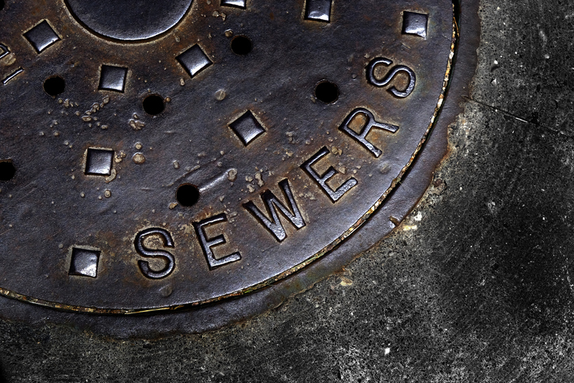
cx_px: 287
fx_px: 1324
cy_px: 192
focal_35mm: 83
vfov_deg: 16.5
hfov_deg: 24.5
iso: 200
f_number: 6.4
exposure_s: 1/600
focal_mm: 55
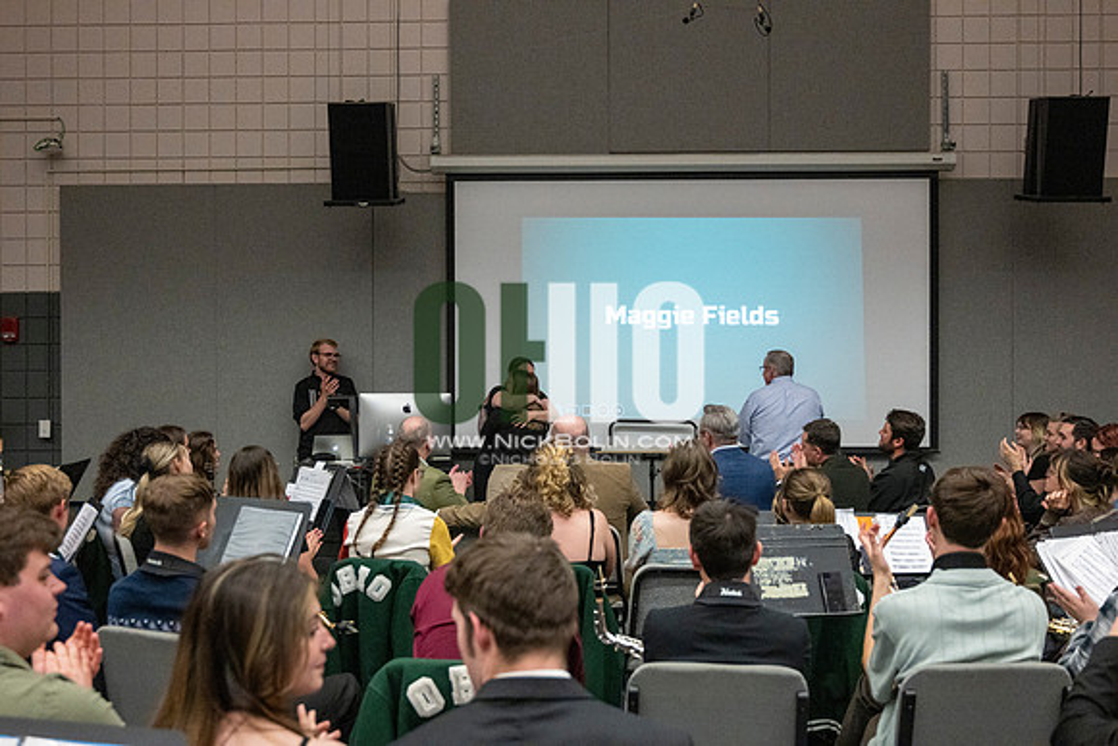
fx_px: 1180
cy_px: 373
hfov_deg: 50.7
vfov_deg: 35.1
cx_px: 559
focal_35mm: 38
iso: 10000
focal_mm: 38
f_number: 4
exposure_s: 1/500
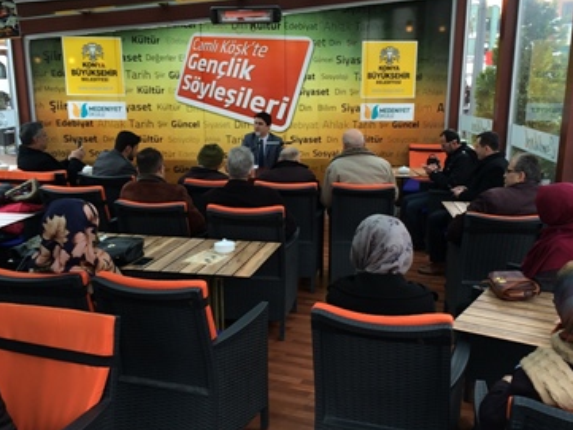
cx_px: 321
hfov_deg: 51.2
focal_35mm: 36
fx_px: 596
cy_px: 230
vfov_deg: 39.7
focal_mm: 4.15
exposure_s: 1/158
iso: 32
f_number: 2.2
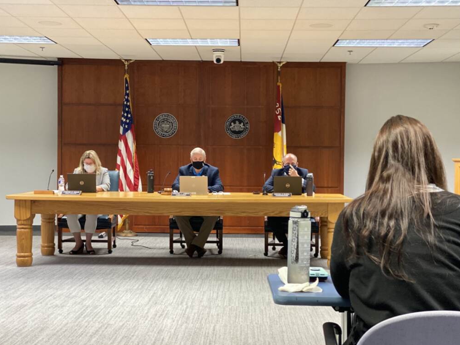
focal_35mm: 53
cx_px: 232
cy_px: 174
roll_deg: -1.2
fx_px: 704
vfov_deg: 27.5
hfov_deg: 36.2
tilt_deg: -1.5
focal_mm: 6
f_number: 2
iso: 400
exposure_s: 1/40
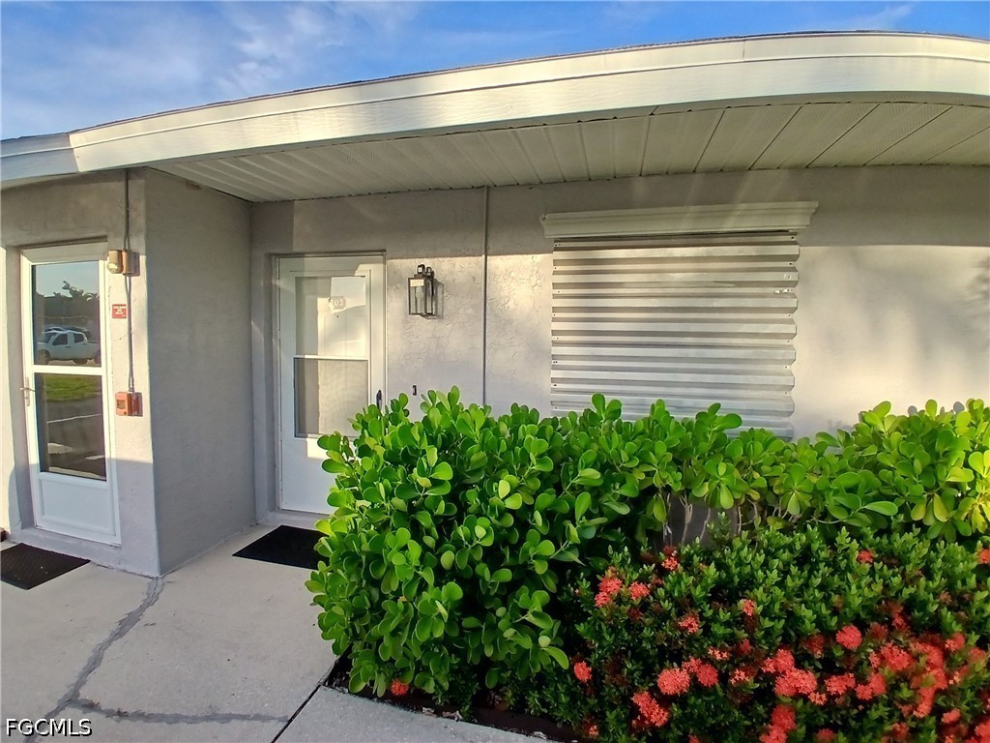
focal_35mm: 17
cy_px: 372
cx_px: 495
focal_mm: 1.4
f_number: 2.2
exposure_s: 1/500
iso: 50
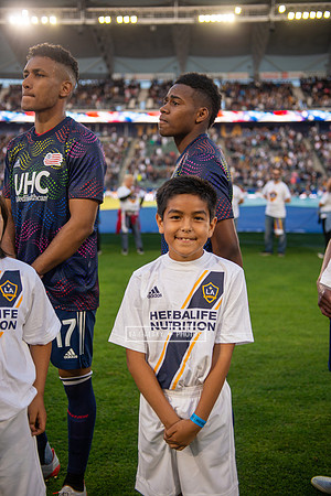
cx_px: 166
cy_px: 248
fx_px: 579
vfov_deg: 46.4
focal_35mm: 42
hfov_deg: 31.9
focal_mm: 42
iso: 200
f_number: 2.8
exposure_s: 1/640
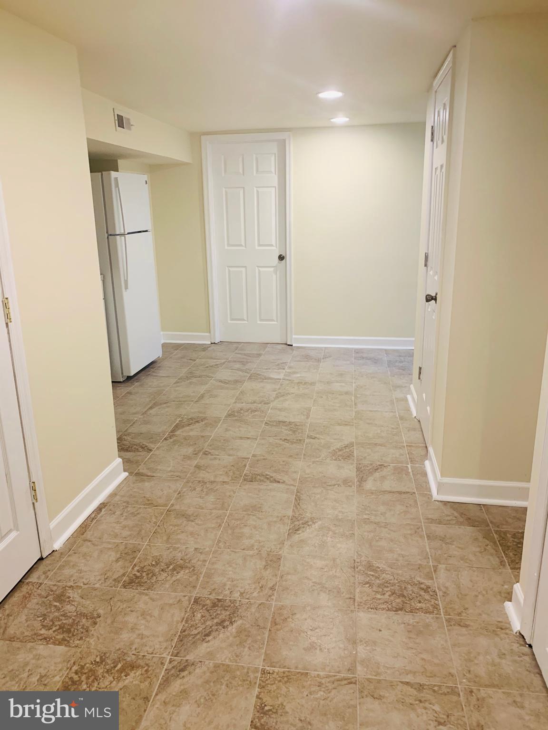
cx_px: 274
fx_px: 549
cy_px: 365
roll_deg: +1.3
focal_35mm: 26
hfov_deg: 53.1
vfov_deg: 67.3
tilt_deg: -14.6
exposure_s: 1/60
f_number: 1.8
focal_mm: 4.25
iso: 160
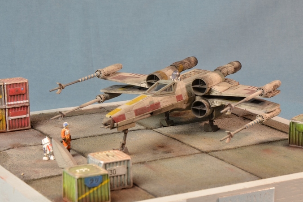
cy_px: 109
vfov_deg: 11.1
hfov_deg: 16.5
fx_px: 1044
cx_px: 146
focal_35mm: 124
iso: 200
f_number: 18
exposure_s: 1/2
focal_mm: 70
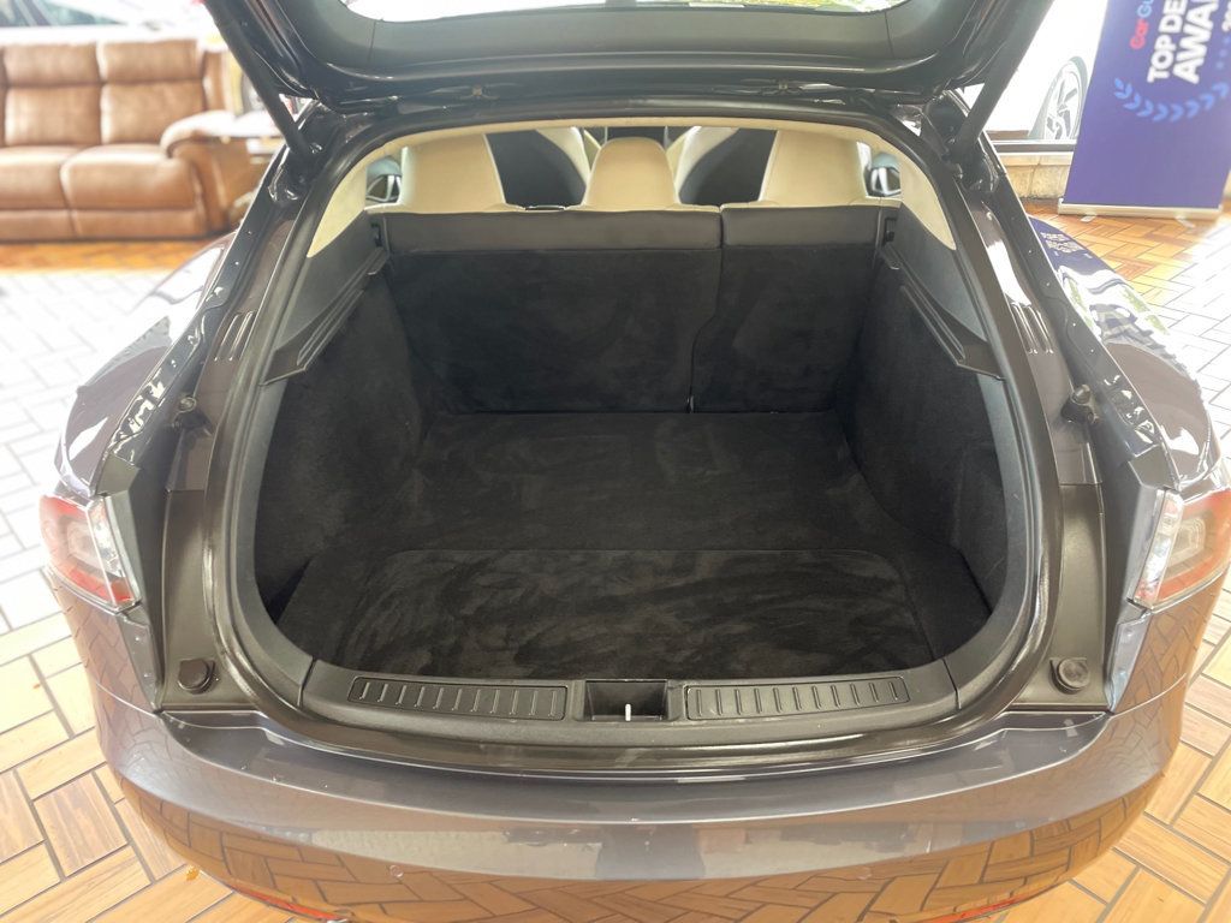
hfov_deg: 67.3
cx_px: 616
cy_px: 462
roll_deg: +0.5
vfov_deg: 53.1
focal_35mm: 26
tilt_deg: -30.5
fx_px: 925
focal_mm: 4.2
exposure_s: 1/60
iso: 320
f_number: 1.6
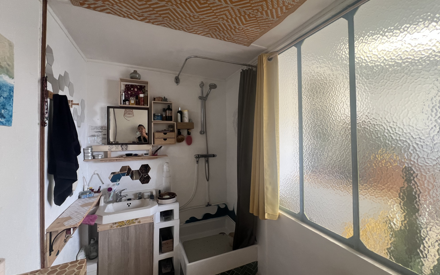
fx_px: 168
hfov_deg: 105.3
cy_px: 134
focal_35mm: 14
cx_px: 223
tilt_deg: +1.8
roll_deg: +0.8
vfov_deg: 78.6
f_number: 1.8
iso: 80
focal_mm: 1.57
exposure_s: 1/99
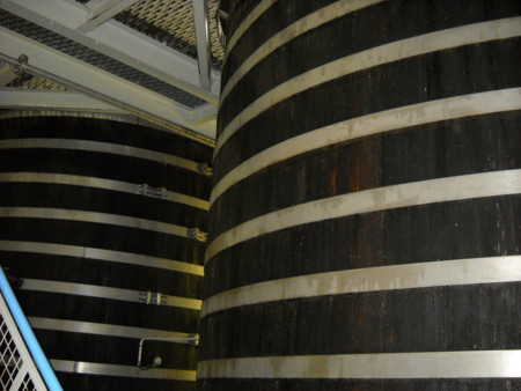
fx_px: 617
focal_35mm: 41
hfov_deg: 45.8
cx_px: 260
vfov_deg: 35.2
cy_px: 196
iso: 400
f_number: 3.1
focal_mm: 6.72
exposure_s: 1/30
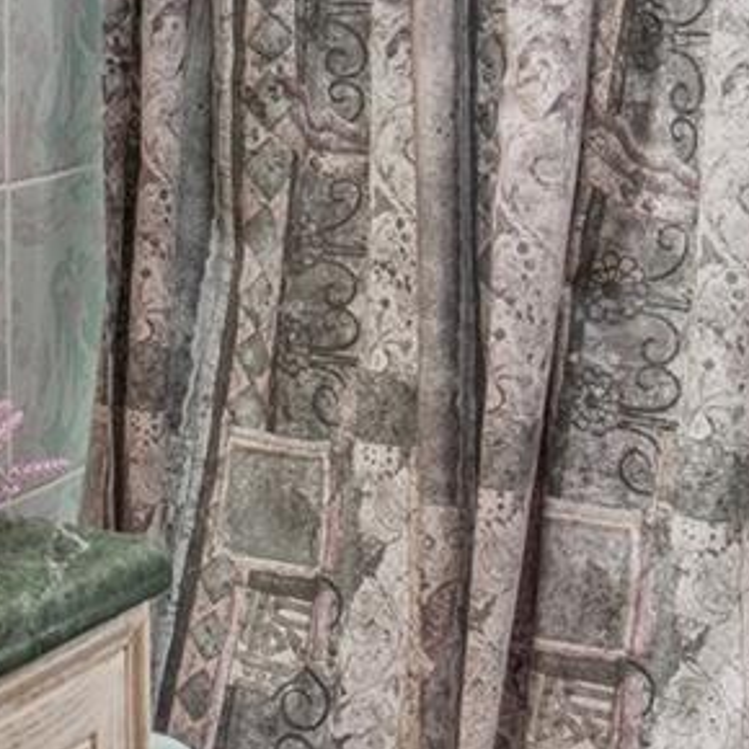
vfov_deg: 17.5
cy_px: -84
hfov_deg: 17.4
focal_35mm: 96
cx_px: -101
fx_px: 2350
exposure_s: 1/80
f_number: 5.6
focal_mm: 16
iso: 200
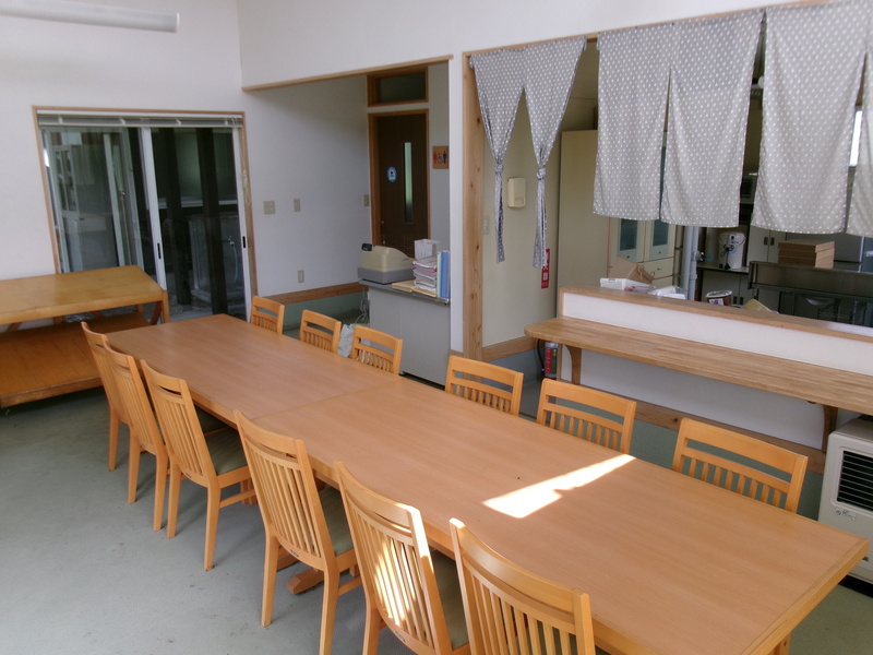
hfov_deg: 63.4
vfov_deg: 49.7
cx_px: 436
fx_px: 706
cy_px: 328
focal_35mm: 28
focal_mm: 5.1
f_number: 3.9
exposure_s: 1/140
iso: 100
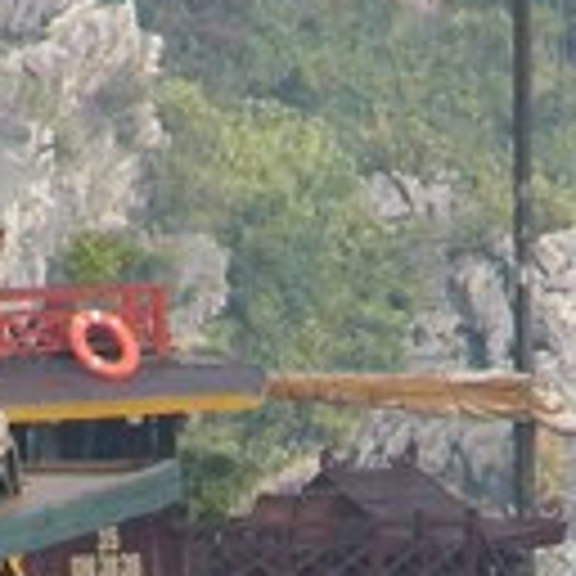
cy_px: 1019
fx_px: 36296
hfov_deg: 0.9
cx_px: 198
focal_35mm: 1928
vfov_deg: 0.9
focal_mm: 55
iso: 64
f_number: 5
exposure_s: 1/246
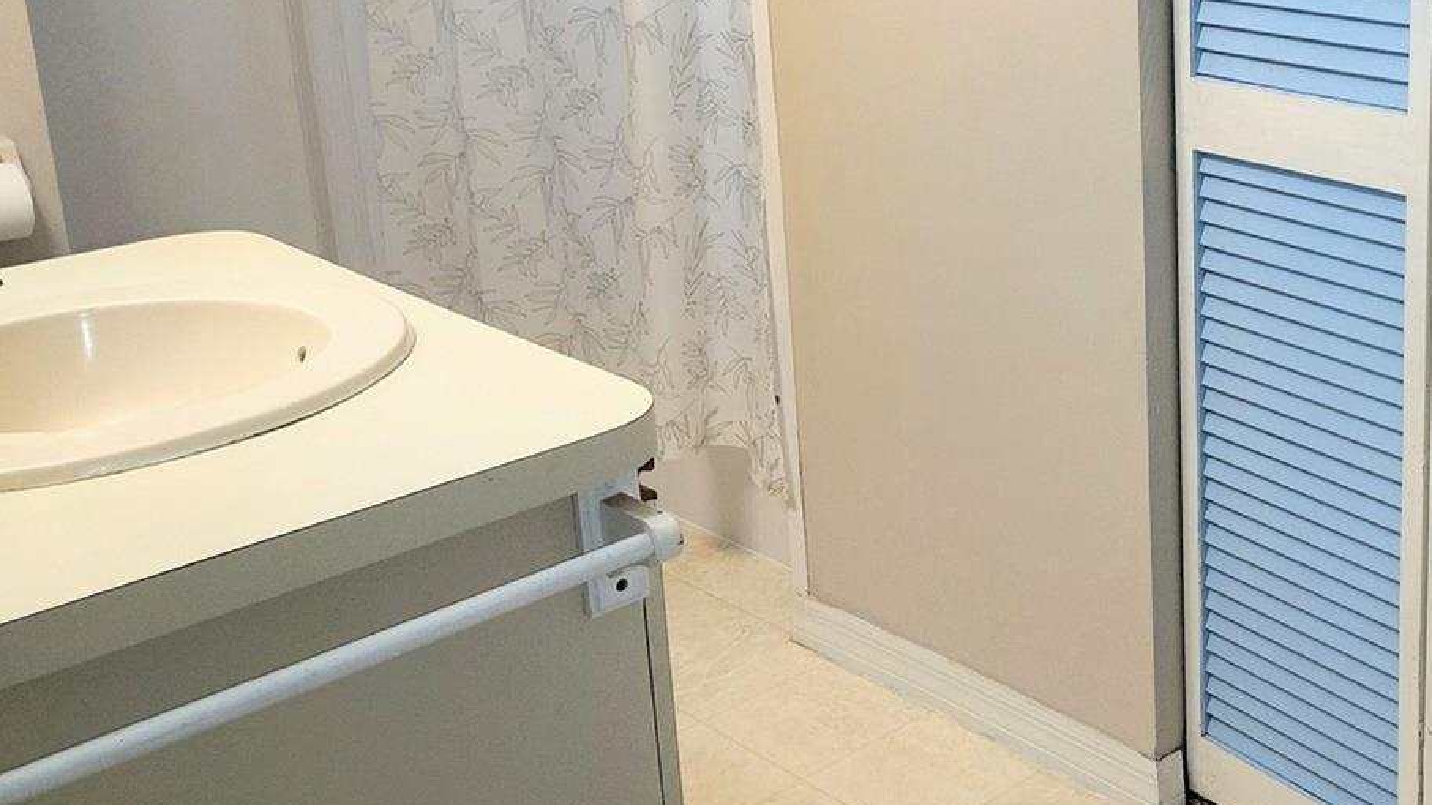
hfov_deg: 41.7
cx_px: 1231
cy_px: 182
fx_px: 1747
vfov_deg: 25.6
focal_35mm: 46
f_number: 1.8
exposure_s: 1/120
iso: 1034
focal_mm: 5.56
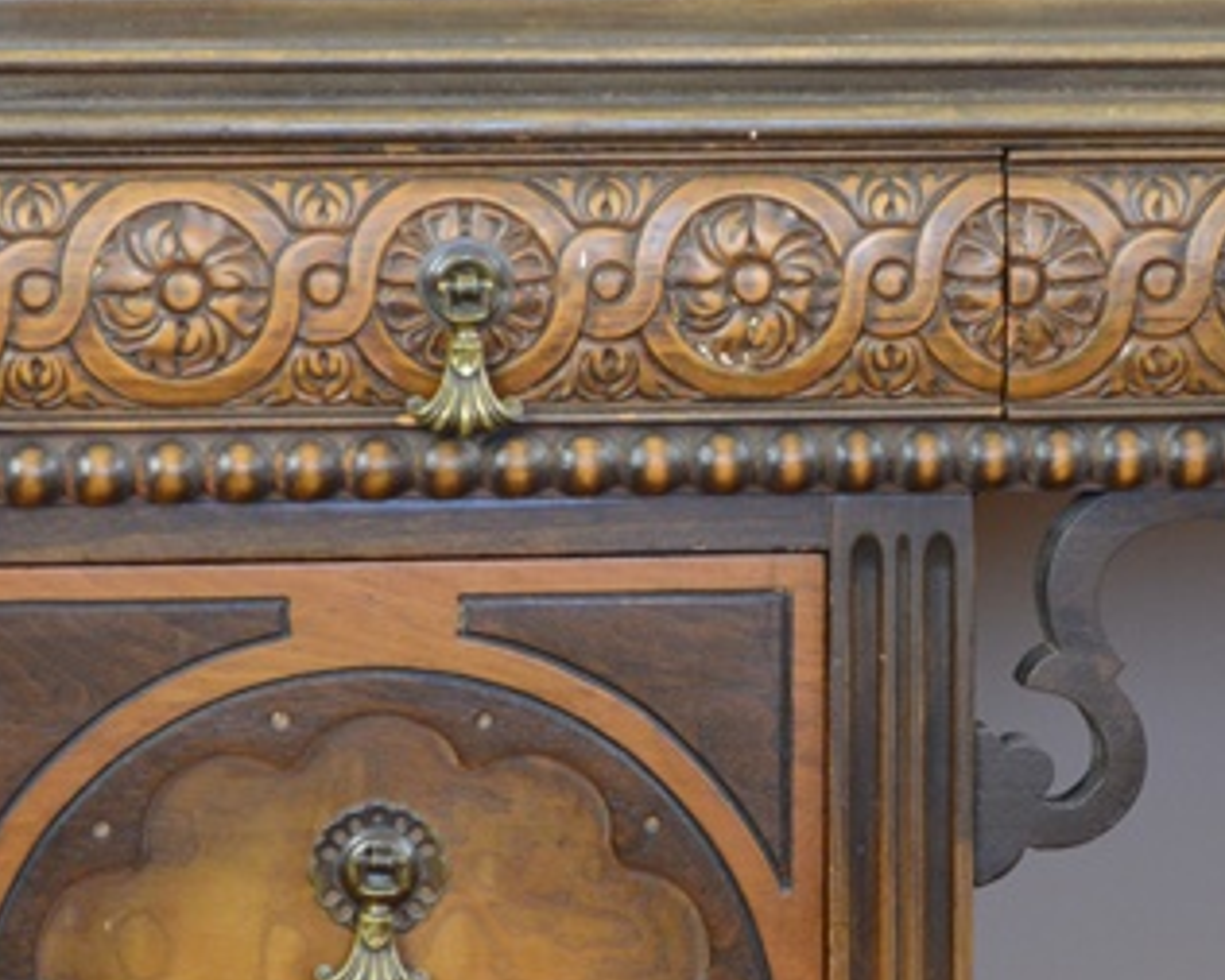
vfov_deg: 7.0
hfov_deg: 8.7
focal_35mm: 220
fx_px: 7991
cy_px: 639
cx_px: 1089
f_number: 5.6
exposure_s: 1/50
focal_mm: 55
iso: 800
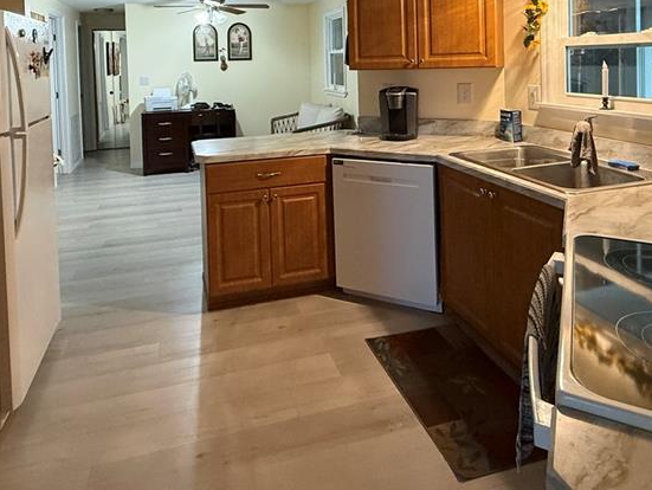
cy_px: 73
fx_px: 490
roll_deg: +1.4
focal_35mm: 26
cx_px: 315
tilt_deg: -0.5
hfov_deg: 67.2
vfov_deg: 48.9
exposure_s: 1/60
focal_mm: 2.22
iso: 500
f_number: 2.2
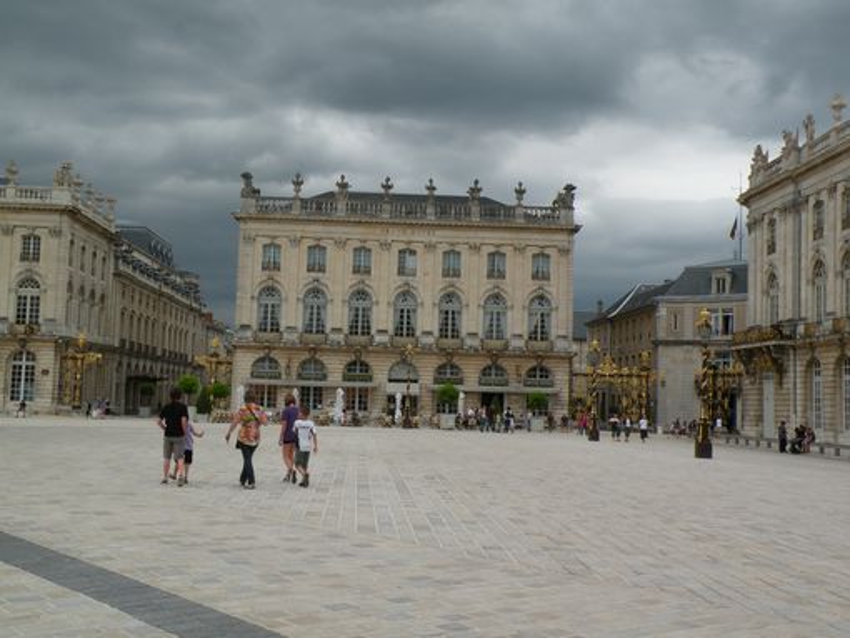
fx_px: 1032
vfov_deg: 34.4
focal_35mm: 42
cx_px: 425
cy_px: 319
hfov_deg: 44.8
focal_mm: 7.4
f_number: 6.3
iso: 64
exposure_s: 1/223
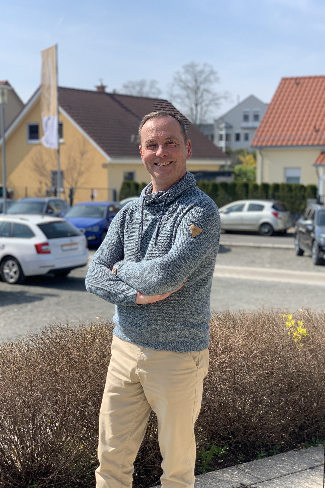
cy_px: 245
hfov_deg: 24.6
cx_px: 151
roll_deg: +0.1
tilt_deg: -6.6
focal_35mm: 55
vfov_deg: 36.2
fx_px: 745
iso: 16
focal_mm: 6
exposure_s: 1/761
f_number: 2.4
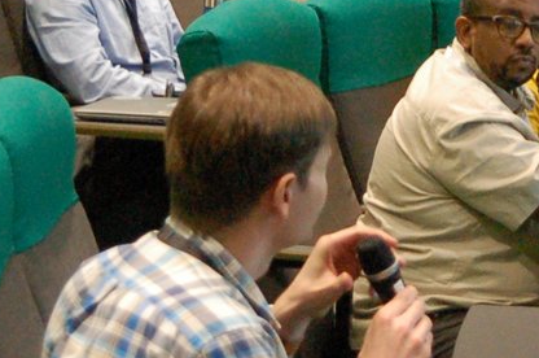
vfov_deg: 5.9
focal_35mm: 231
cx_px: 508
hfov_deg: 8.9
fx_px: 3453
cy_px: 18
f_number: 3.2
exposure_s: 1/125
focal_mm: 32
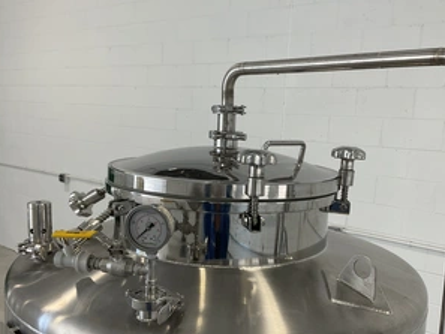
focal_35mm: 39
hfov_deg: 47.8
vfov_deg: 36.8
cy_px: 195
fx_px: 502
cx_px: 232
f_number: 1.8
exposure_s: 1/122
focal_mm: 3
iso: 32
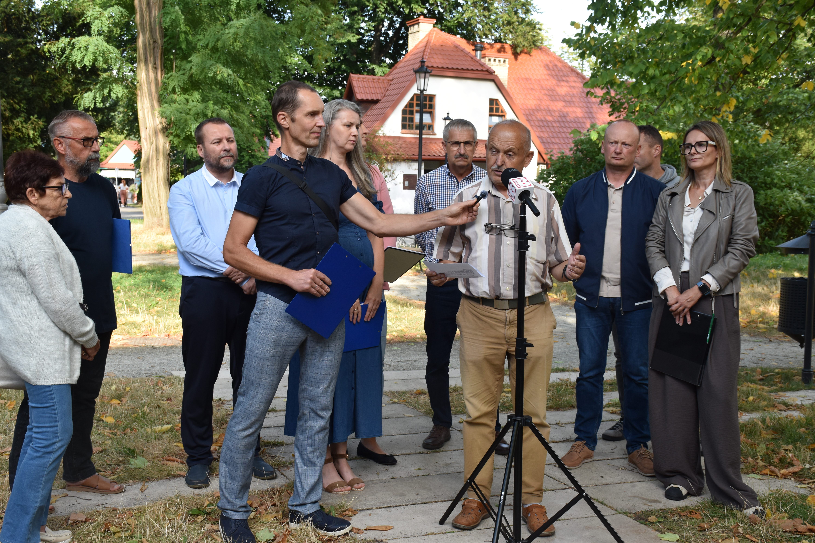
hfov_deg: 41.1
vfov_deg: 28.1
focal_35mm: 48
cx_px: 408
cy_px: 272
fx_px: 1087
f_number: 7.1
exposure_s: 1/200
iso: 400
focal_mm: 32
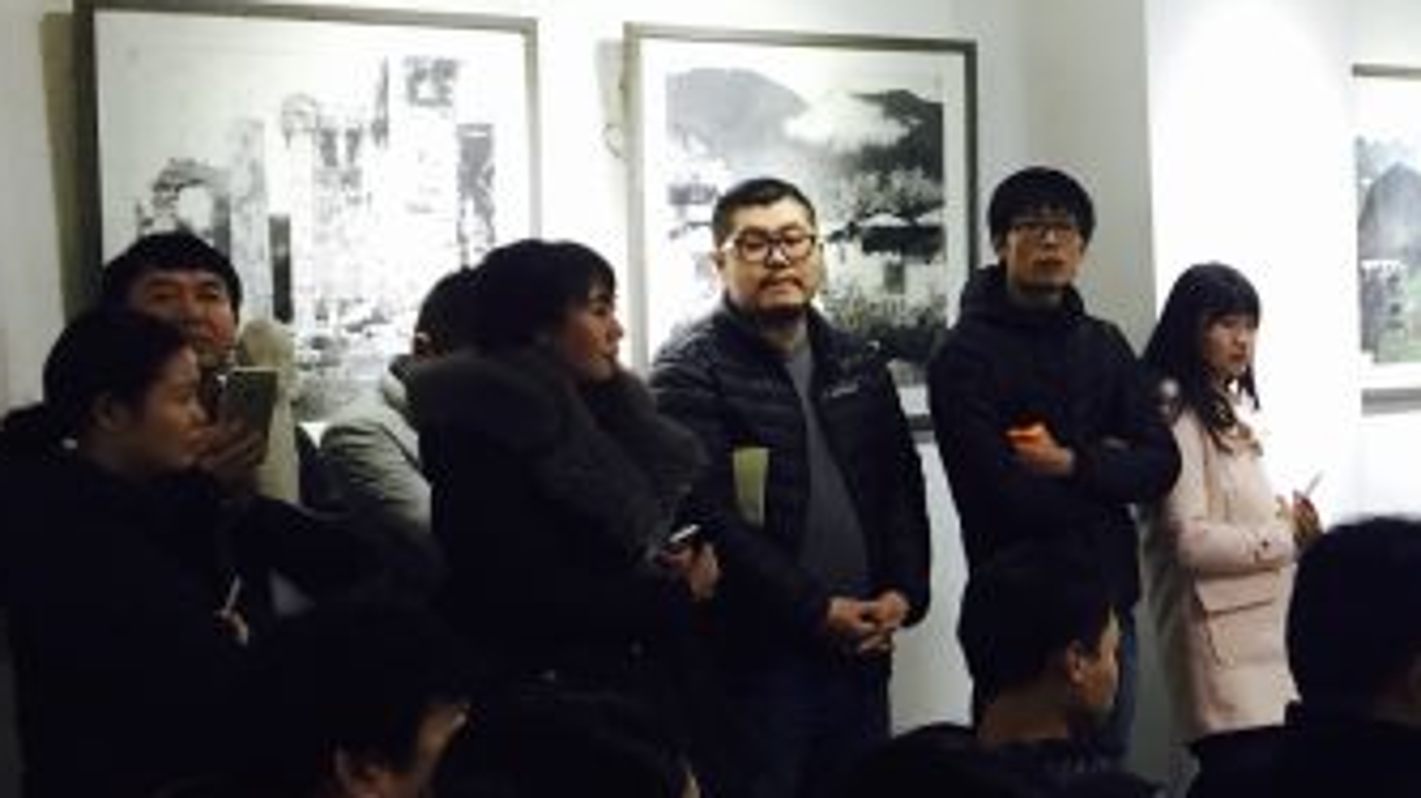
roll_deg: +2.4
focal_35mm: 76
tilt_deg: -4.5
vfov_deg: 15.9
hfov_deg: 25.9
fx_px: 2862
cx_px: 1545
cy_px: 482
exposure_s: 1/30
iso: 100
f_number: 2.2
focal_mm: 4.15
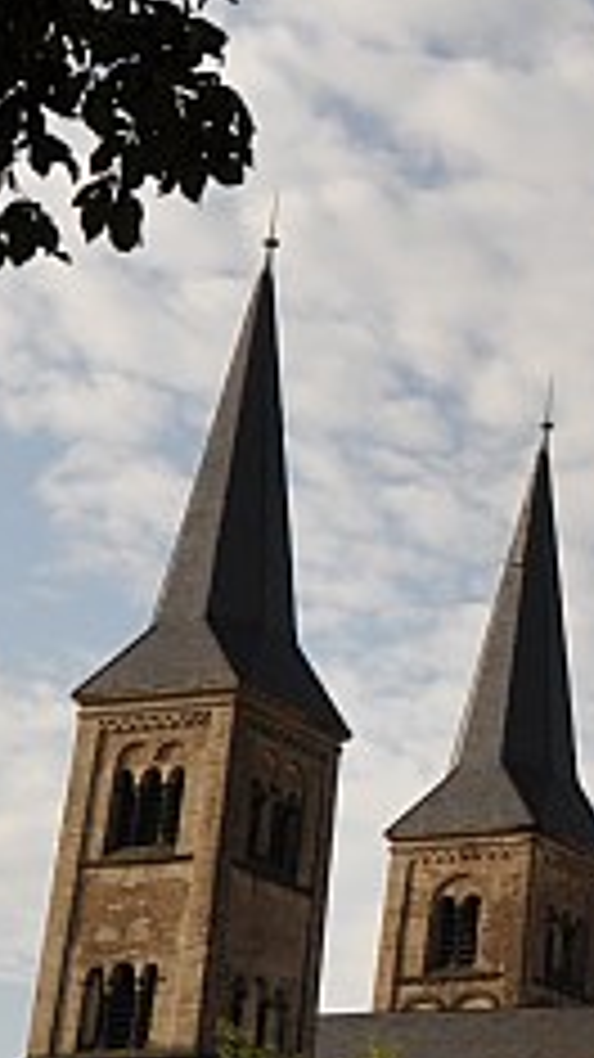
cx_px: 1382
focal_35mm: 123
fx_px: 3448
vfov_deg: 17.4
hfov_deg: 9.0
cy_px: 491
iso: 200
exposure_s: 1/320
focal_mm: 18
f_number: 11
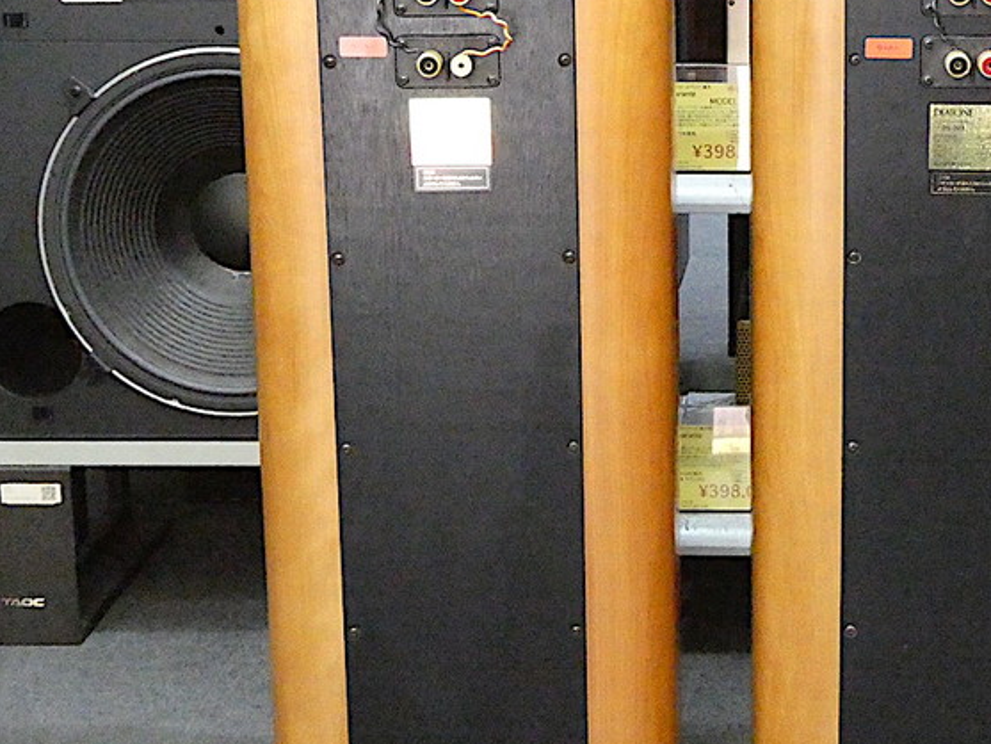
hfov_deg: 23.9
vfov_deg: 18.2
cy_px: 301
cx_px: 708
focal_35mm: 81
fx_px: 2319
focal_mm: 8.4
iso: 3200
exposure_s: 1/100
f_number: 4
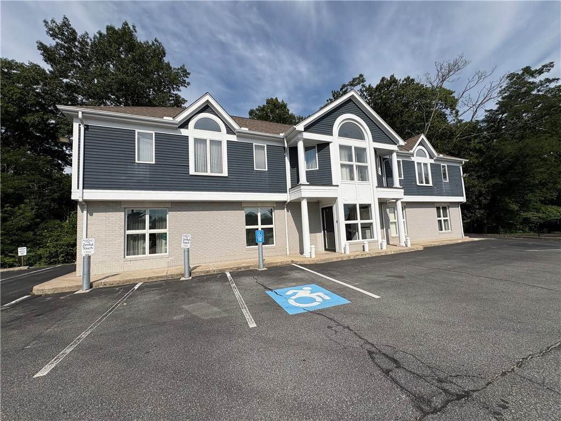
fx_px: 227
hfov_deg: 102.1
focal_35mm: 14
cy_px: 210
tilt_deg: +2.7
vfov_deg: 85.7
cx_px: 280
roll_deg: +2.4
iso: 50
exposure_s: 1/4132
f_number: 2.2
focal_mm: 2.22
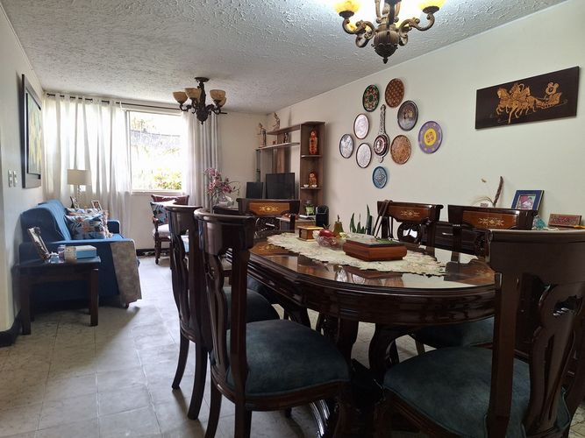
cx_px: 292
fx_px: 389
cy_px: 219
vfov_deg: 58.9
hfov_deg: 73.9
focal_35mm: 23
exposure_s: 1/40
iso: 100
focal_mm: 5.54
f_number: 1.8
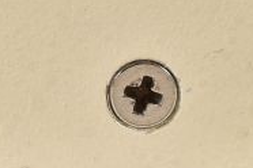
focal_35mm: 311
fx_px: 2185
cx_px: -125
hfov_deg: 6.5
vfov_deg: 4.4
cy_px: -122
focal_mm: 55
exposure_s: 1/160
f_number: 11
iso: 400
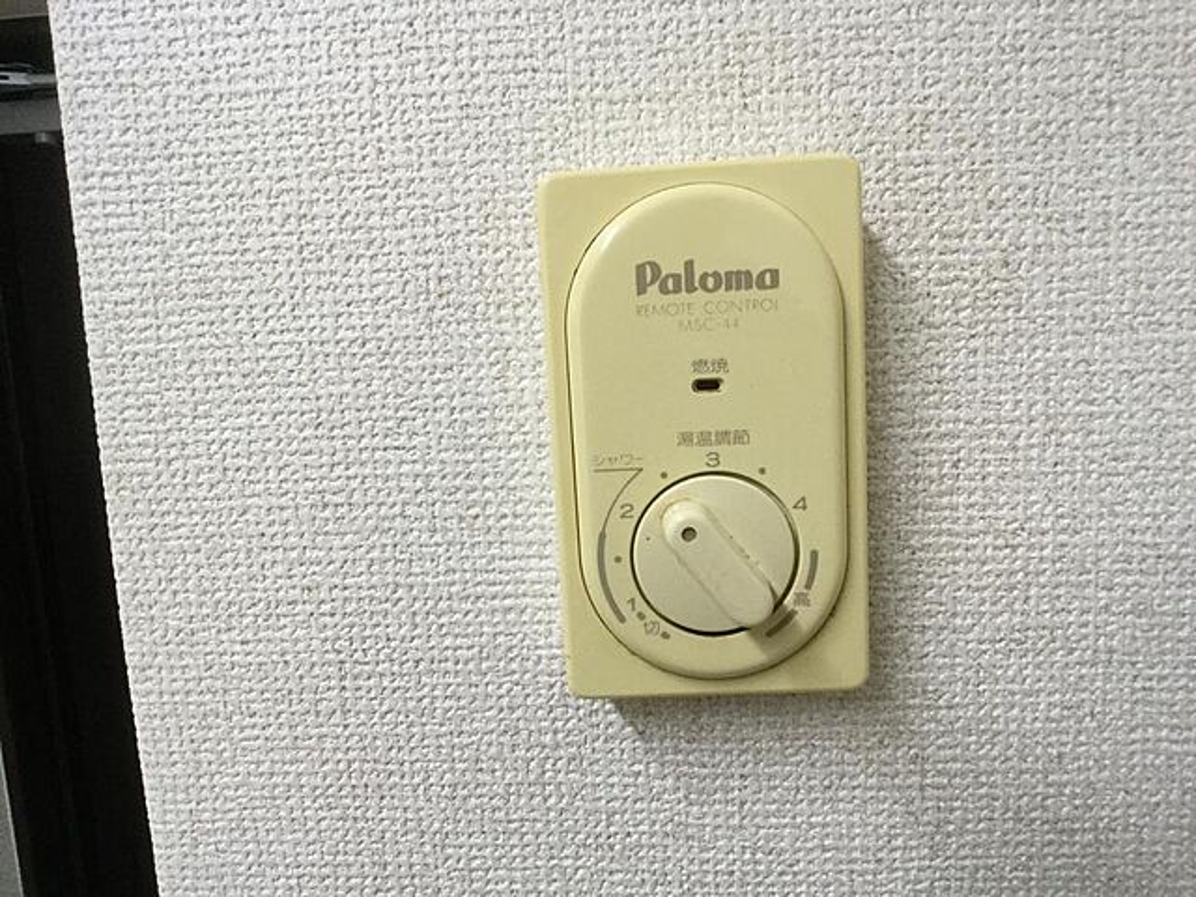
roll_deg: +2.8
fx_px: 1071
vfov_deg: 45.4
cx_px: 598
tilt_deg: -5.5
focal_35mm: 31
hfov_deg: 58.4
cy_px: 448
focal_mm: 3.3
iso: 40
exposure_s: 1/30
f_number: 2.4
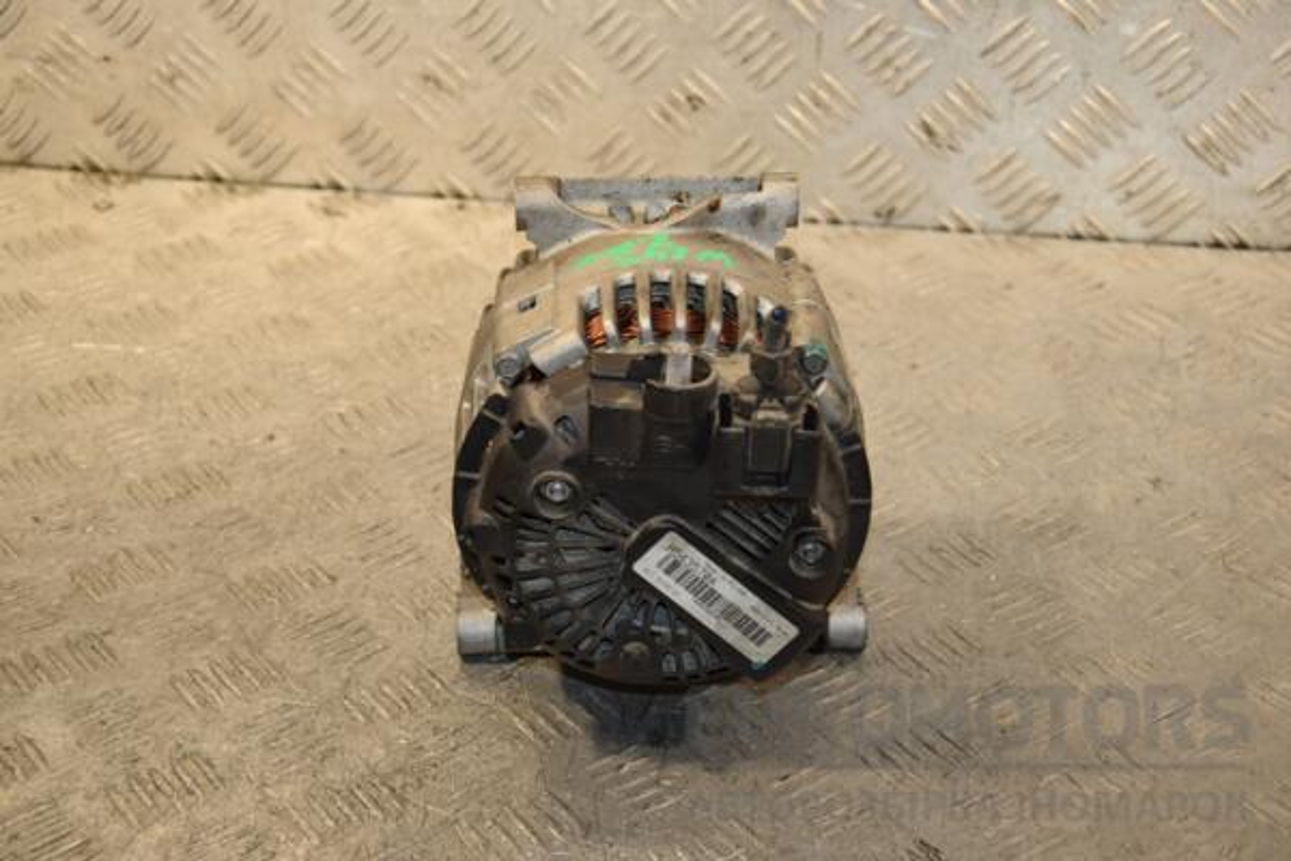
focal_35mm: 75
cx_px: 646
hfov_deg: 27.0
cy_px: 430
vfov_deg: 18.2
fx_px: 2689
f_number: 5
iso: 800
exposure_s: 1/160
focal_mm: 50
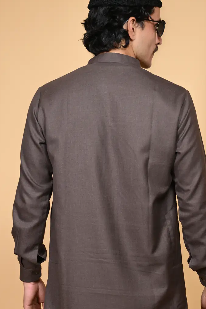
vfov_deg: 19.2
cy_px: 263
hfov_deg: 13.0
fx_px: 901
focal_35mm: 105
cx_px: 113
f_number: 2.8
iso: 100
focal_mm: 42
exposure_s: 1/200
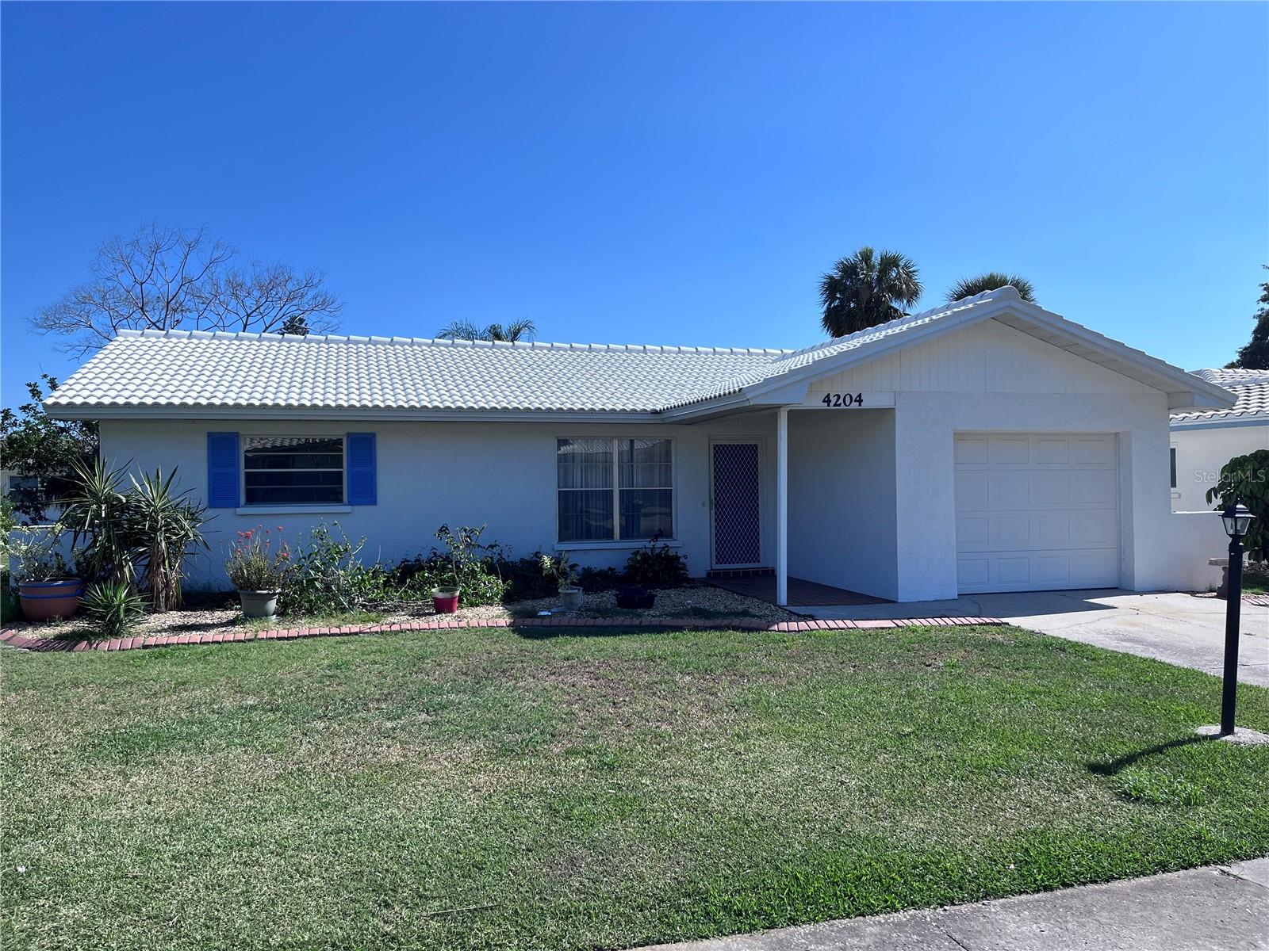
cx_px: 634
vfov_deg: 53.1
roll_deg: +2.6
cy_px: 476
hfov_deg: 67.3
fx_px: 953
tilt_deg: -0.9
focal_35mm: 26
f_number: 1.6
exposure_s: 1/4310
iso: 50
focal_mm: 5.1
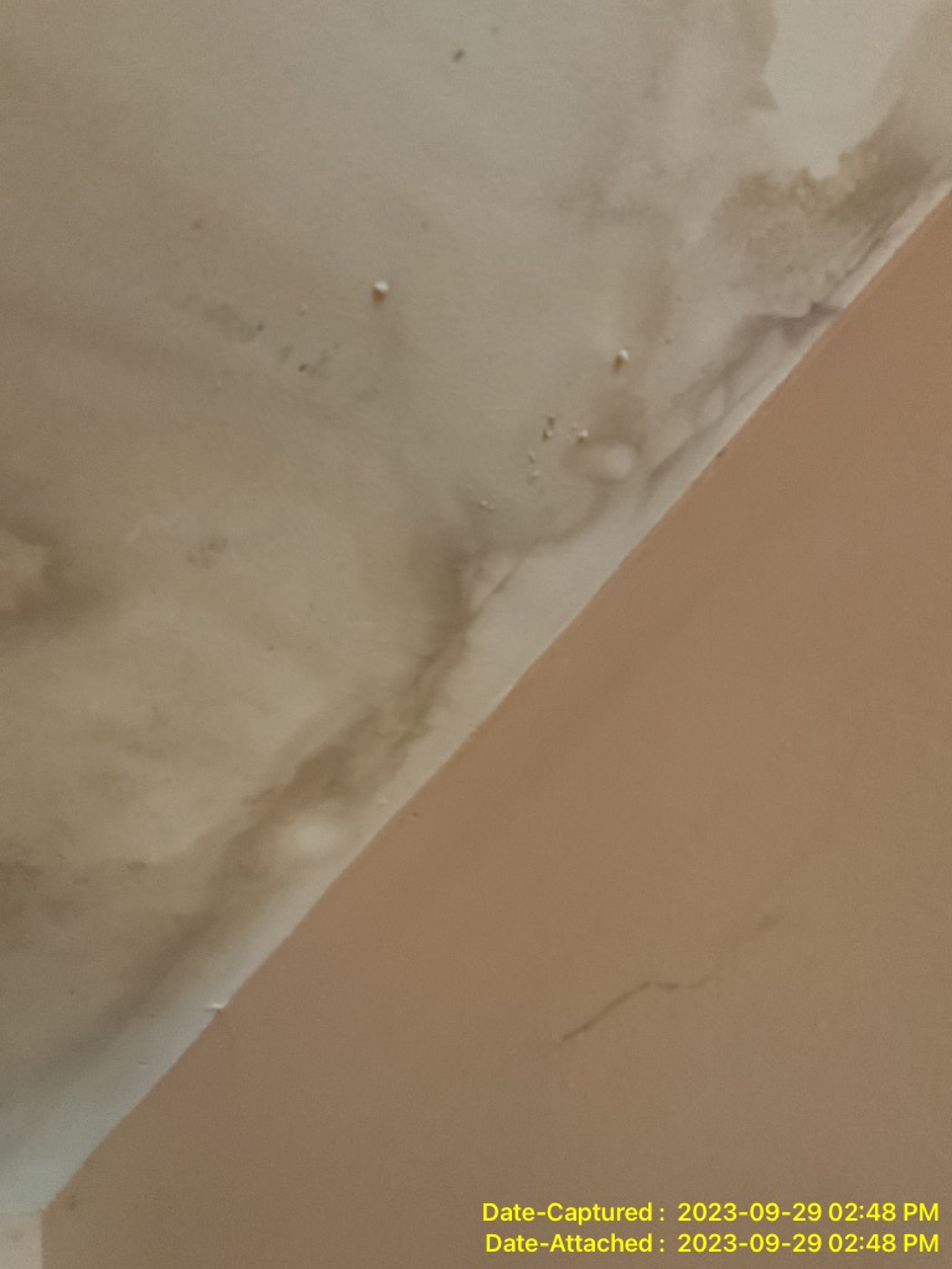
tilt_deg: +47.0
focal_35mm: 29
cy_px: 634
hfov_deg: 48.2
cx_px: 476
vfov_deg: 61.7
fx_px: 1063
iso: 320
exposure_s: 1/40
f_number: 1.8
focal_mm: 3
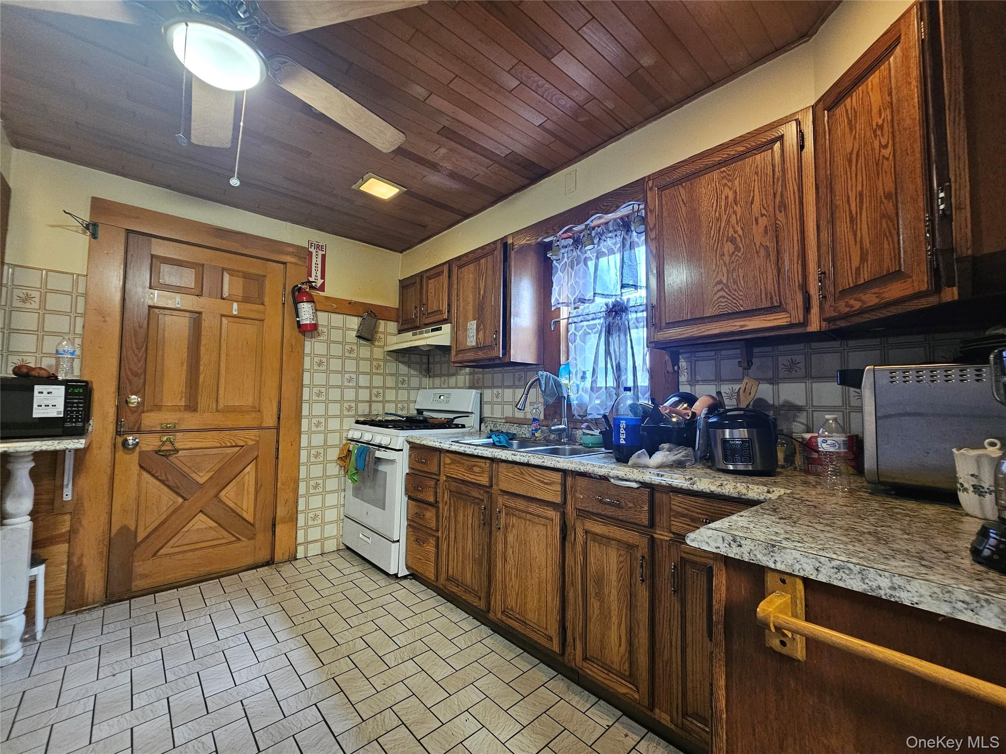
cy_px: 377
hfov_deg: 106.2
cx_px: 503
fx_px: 378
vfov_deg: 89.9
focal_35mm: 13
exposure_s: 1/30
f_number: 2.2
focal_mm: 2.2
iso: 500
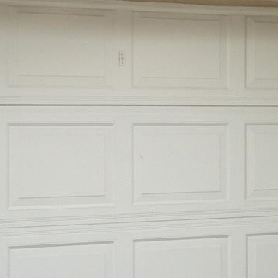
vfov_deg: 18.1
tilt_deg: +1.2
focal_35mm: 96
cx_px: 83
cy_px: 131
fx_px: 872
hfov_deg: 18.0
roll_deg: -0.7
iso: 50
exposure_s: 1/467
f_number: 2.4
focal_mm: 4.12
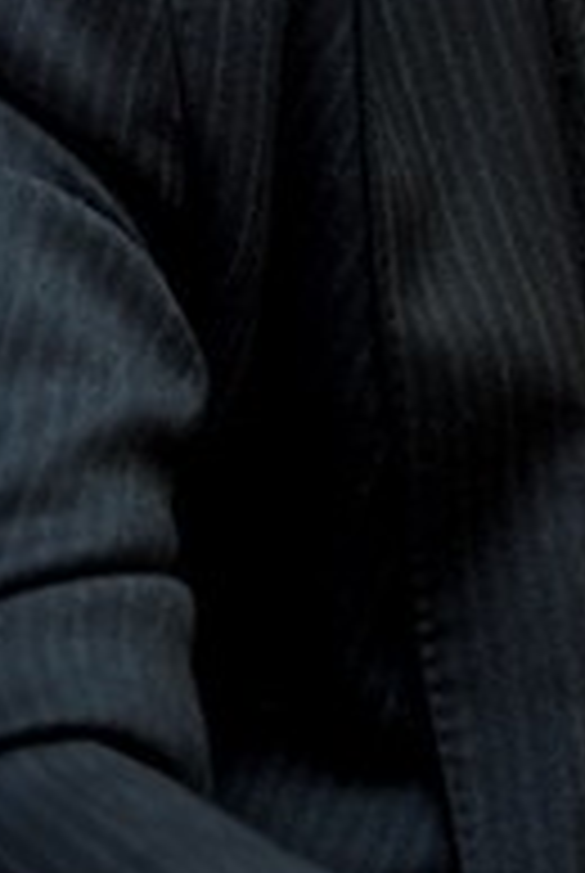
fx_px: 5246
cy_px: -418
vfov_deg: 9.3
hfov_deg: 6.3
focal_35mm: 216
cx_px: 871
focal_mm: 70
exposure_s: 1/160
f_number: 2.8
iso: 400
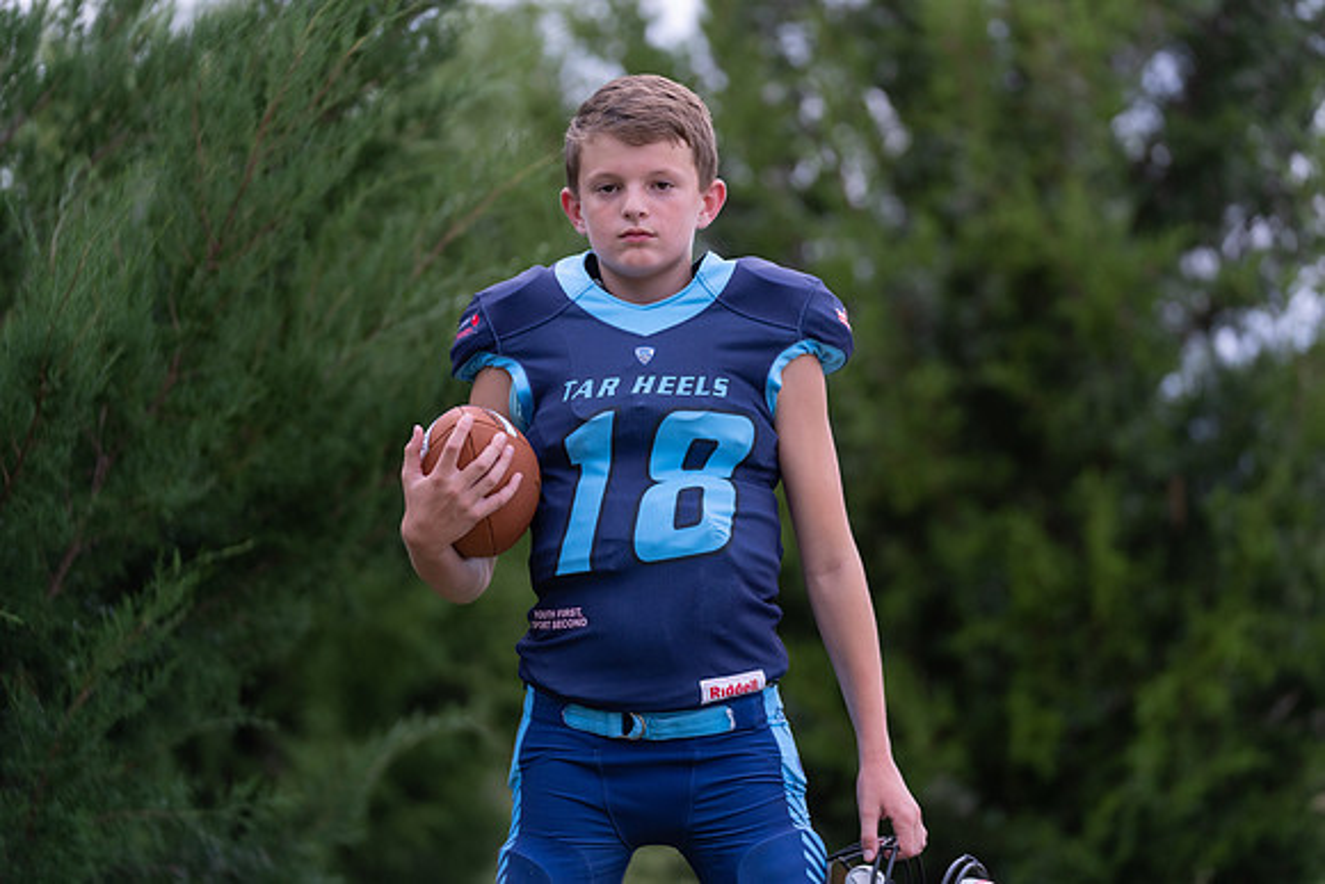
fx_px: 5233
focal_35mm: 142
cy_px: 421
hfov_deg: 14.4
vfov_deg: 9.7
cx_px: 694
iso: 500
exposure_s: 1/320
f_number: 2.8
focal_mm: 133
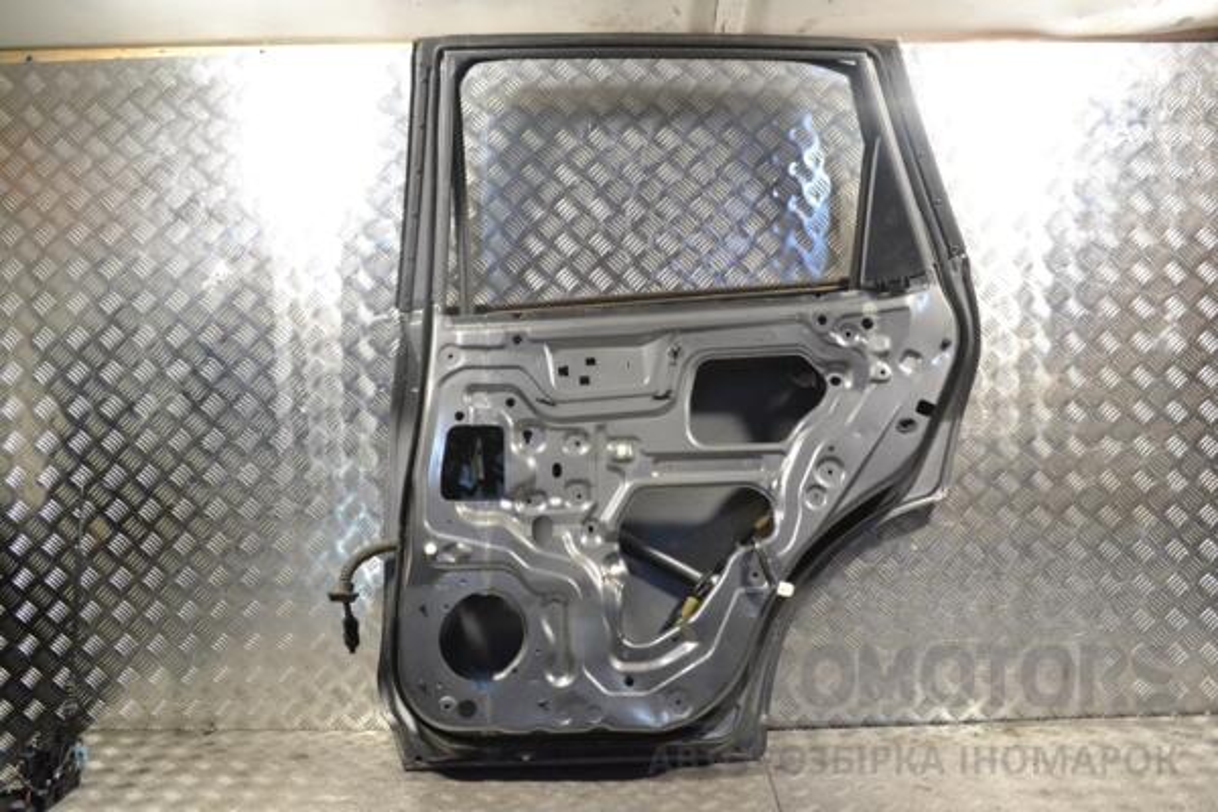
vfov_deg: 40.0
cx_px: 609
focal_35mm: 33
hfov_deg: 57.2
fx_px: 1116
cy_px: 406
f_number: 9
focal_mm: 22
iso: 3200
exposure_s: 1/250
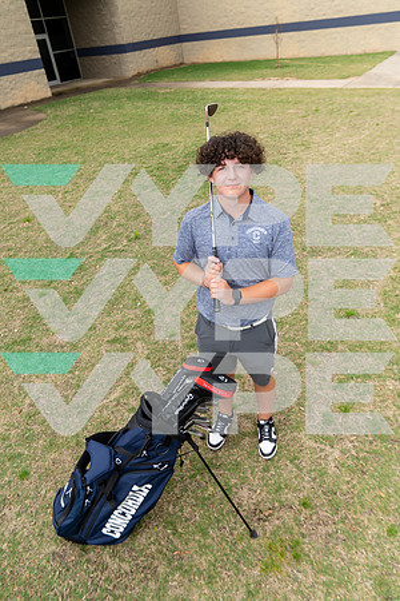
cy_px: 300
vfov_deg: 73.7
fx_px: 400
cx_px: 200
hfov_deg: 53.1
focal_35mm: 24
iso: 160
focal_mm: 24
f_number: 4.5
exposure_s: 1/250
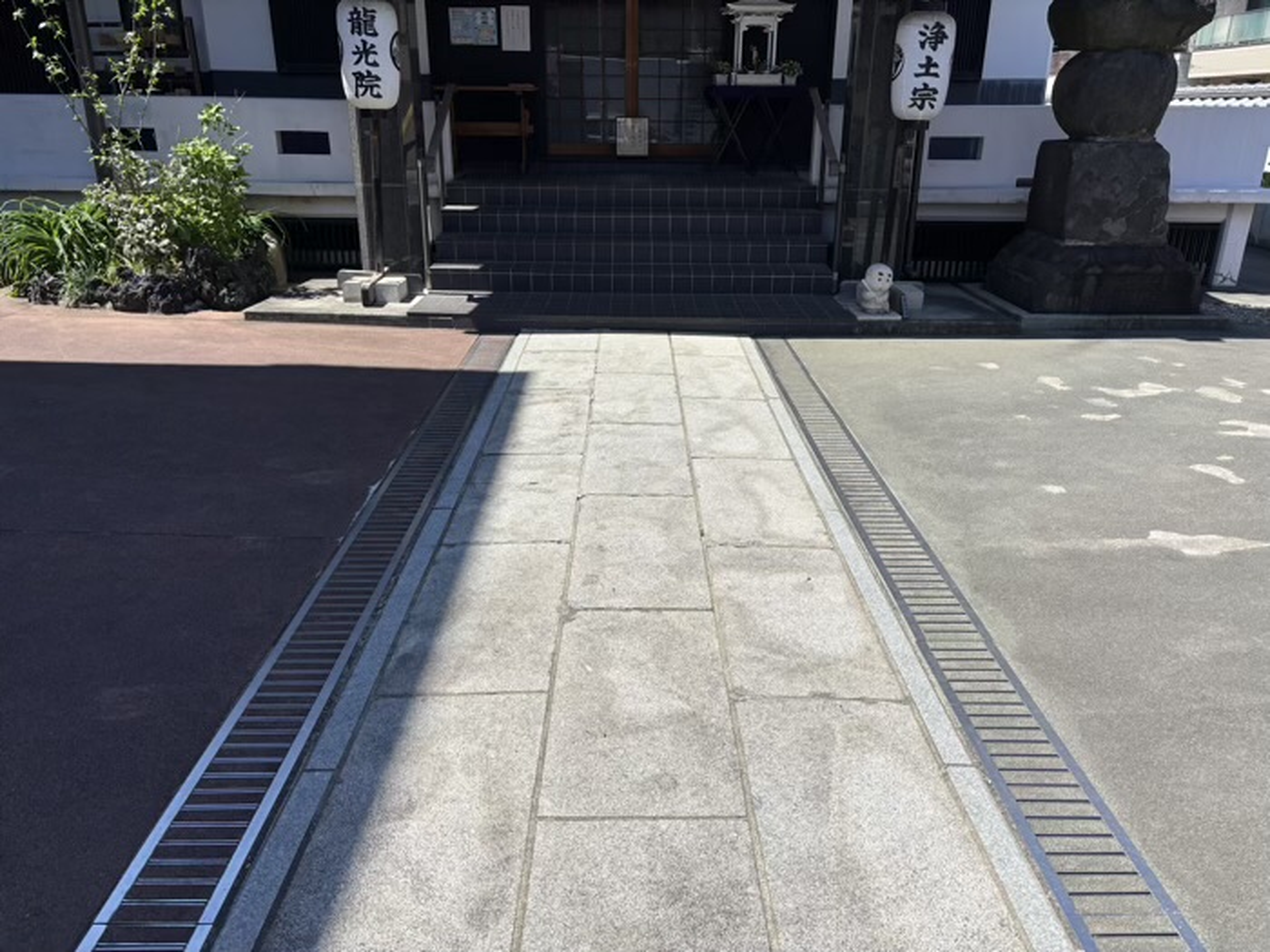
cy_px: 476
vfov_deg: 53.1
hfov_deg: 67.3
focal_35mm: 26
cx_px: 635
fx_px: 954
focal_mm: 5.96
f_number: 1.6
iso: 50
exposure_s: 1/3413
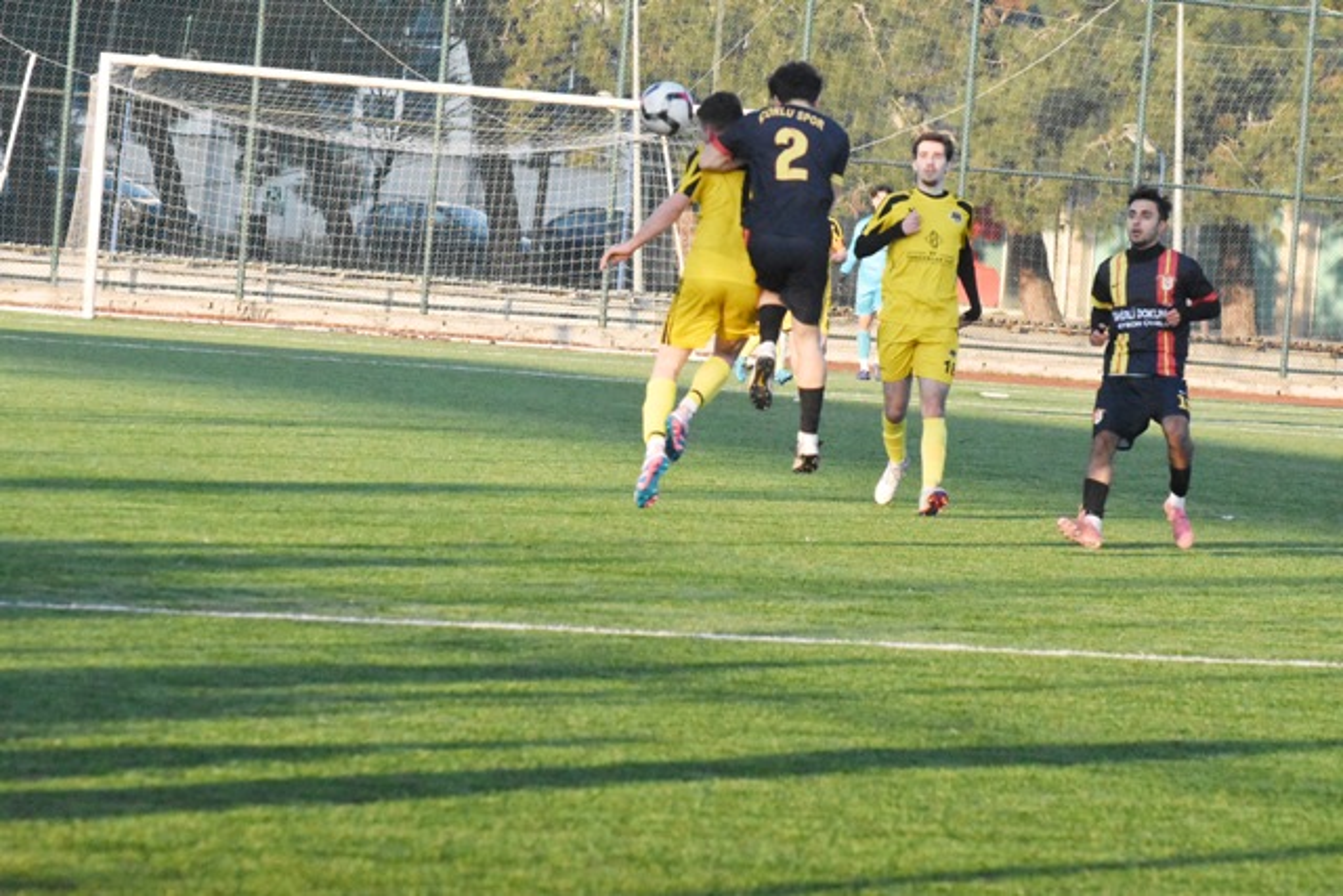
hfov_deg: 8.9
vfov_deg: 5.9
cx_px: 672
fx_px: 8675
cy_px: 448
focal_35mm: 232
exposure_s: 1/6400
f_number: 8
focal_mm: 155
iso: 10000
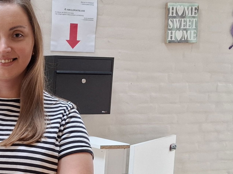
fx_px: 471
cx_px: -16
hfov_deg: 25.9
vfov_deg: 20.8
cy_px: 136
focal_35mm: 70
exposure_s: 1/100
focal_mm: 5.54
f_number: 1.8
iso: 250
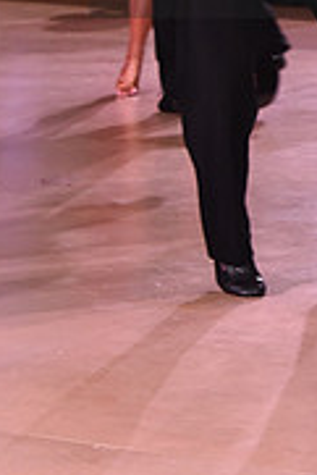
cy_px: -68
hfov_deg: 6.5
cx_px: 452
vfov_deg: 9.8
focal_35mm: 208
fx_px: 2742
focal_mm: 65
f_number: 7.1
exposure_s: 1/320
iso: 2500
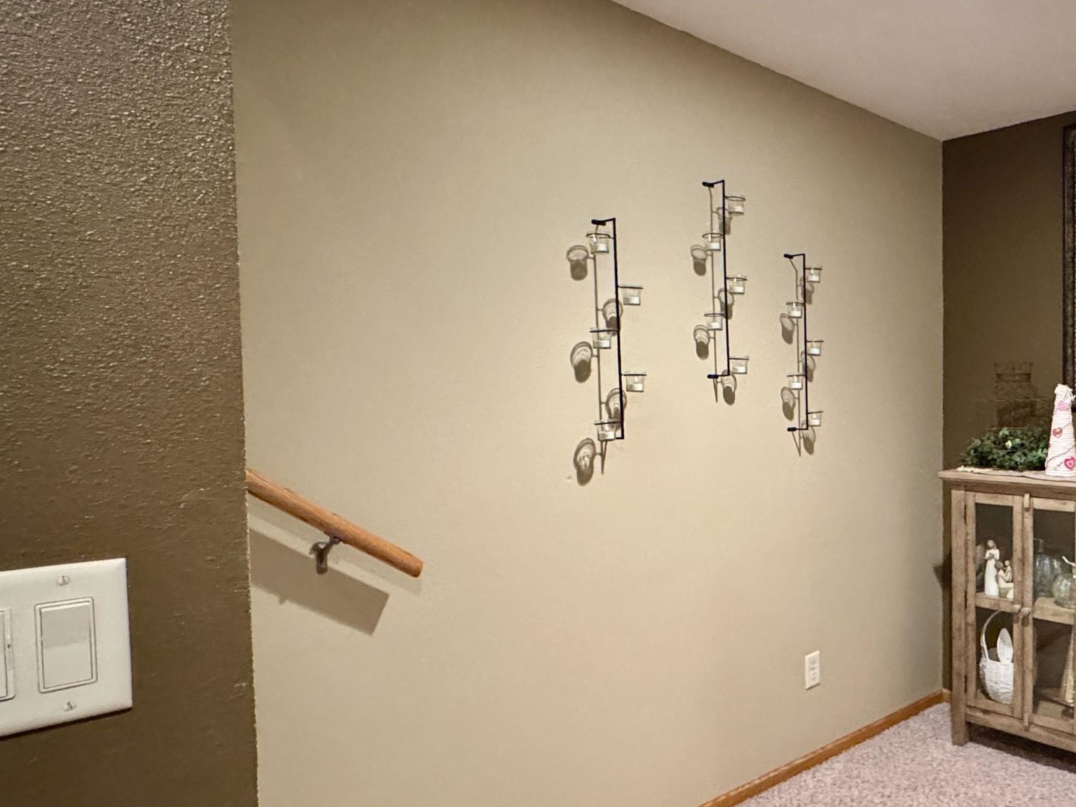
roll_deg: -0.8
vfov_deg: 49.7
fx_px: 870
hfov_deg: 58.8
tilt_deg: -2.8
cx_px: 853
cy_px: 435
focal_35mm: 28
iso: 1000
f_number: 2.2
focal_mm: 2.22
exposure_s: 1/40
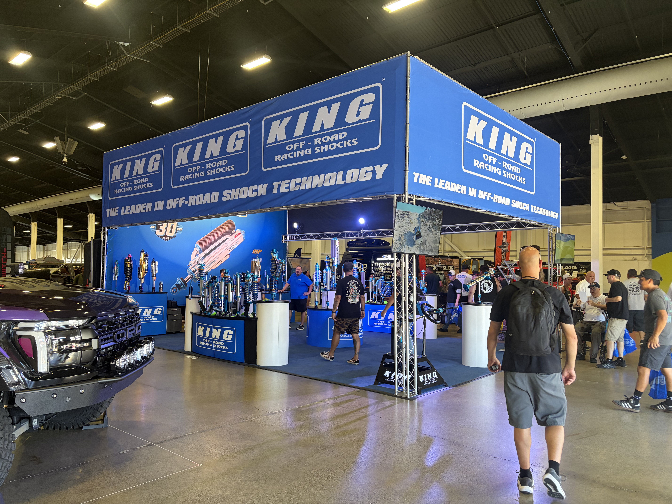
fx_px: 505
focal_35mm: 26
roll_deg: -0.1
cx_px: 336
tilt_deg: +2.0
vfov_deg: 53.1
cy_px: 252
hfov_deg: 67.3
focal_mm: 5.96
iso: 160
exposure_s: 1/60
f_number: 1.6
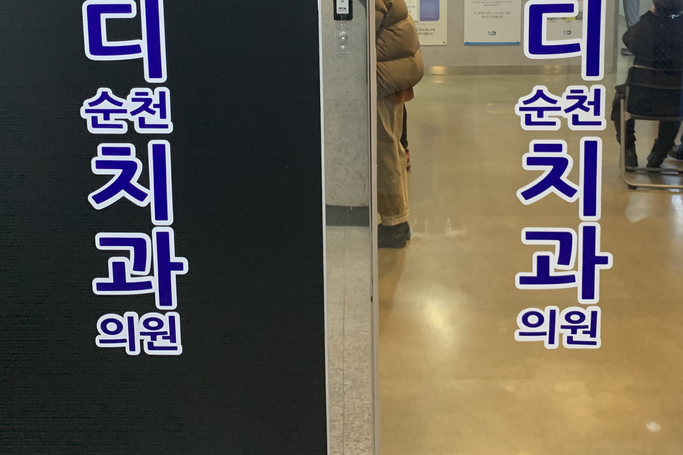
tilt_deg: -10.1
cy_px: 78
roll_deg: -0.1
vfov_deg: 29.7
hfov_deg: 44.4
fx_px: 835
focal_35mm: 44
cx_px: 394
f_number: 1.8
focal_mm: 4.25
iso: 320
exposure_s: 1/60
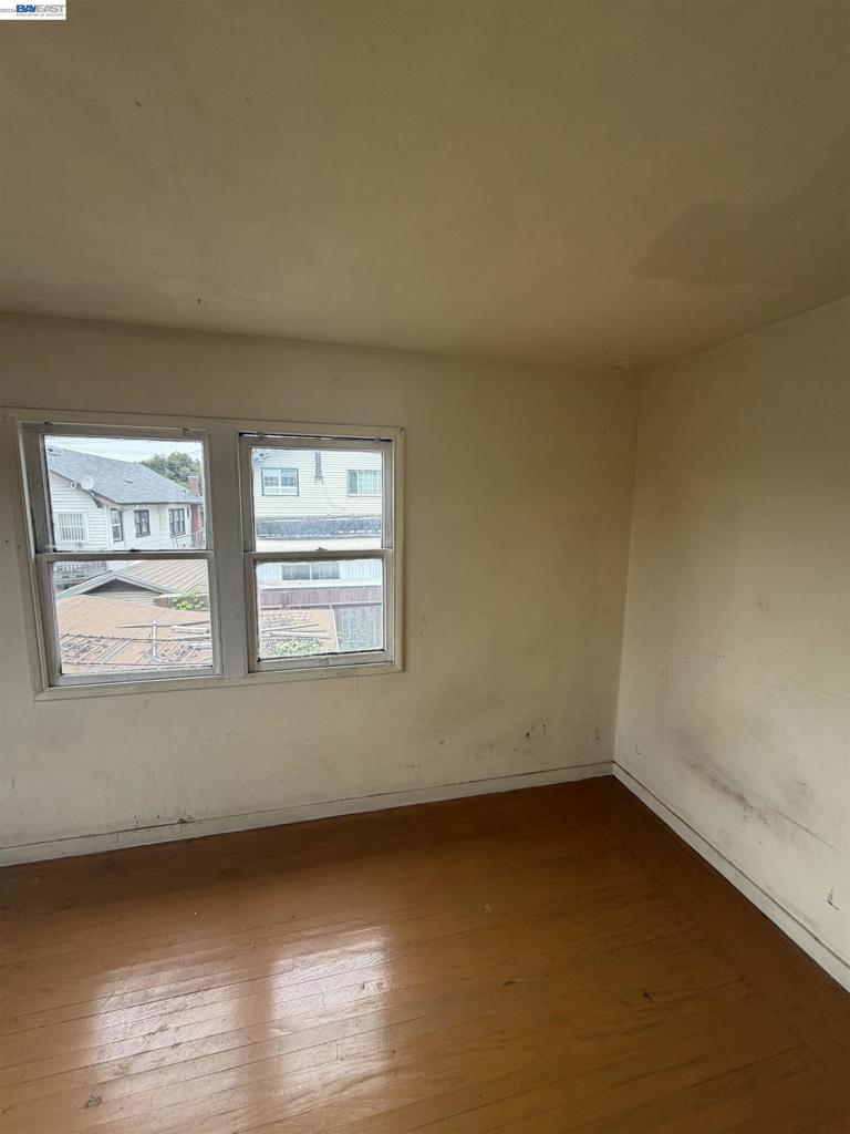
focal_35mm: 14
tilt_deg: -7.1
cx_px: 425
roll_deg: -0.3
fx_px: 458
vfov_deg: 102.1
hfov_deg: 85.7
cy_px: 567
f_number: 2.2
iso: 64
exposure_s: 1/121
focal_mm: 2.22
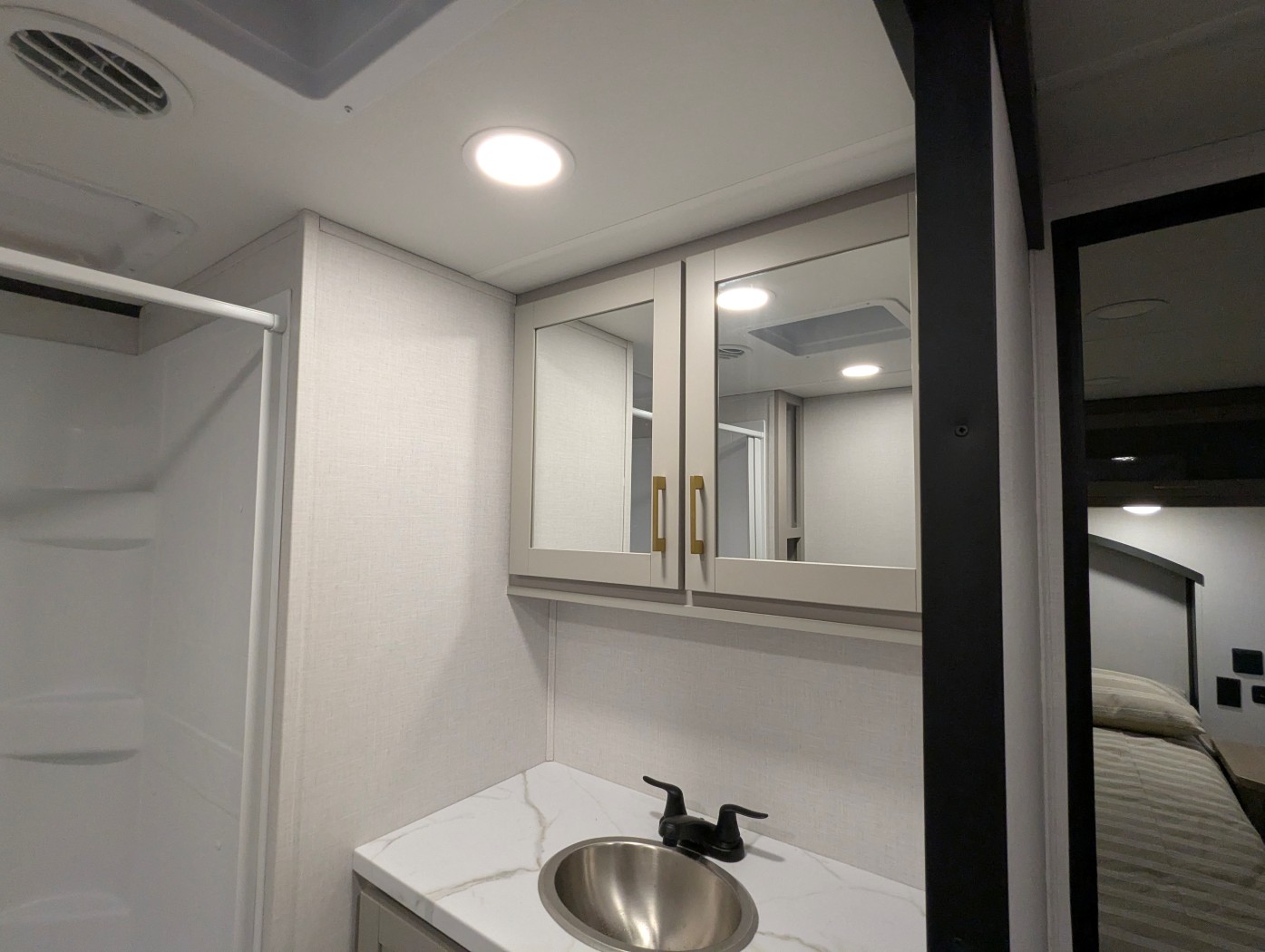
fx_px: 585
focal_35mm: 16
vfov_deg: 78.2
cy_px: 476
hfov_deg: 94.4
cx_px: 632
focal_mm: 2.35
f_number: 2.2
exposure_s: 1/165
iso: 333
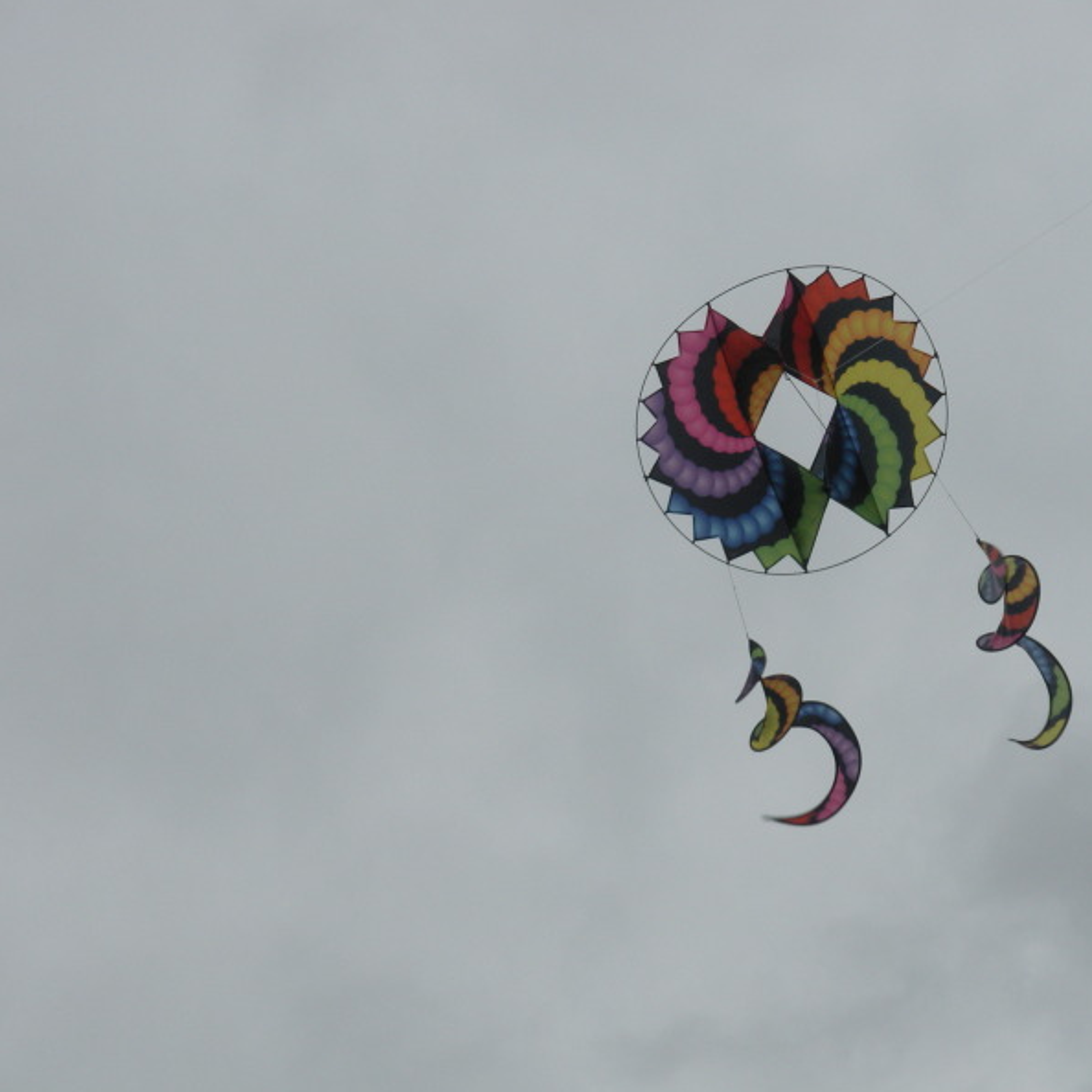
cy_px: 546
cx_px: 586
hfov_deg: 12.1
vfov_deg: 12.1
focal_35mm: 144
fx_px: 5139
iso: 88
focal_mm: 21.2
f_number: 5.3
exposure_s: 1/273
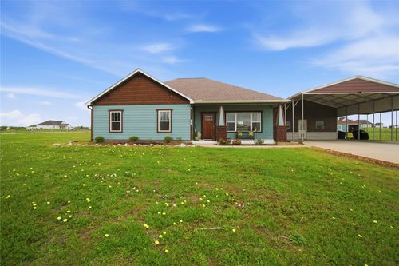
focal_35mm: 15
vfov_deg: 77.3
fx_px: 166
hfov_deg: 100.4
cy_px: 133
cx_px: 200
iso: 800
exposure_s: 1/200
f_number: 10
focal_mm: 10
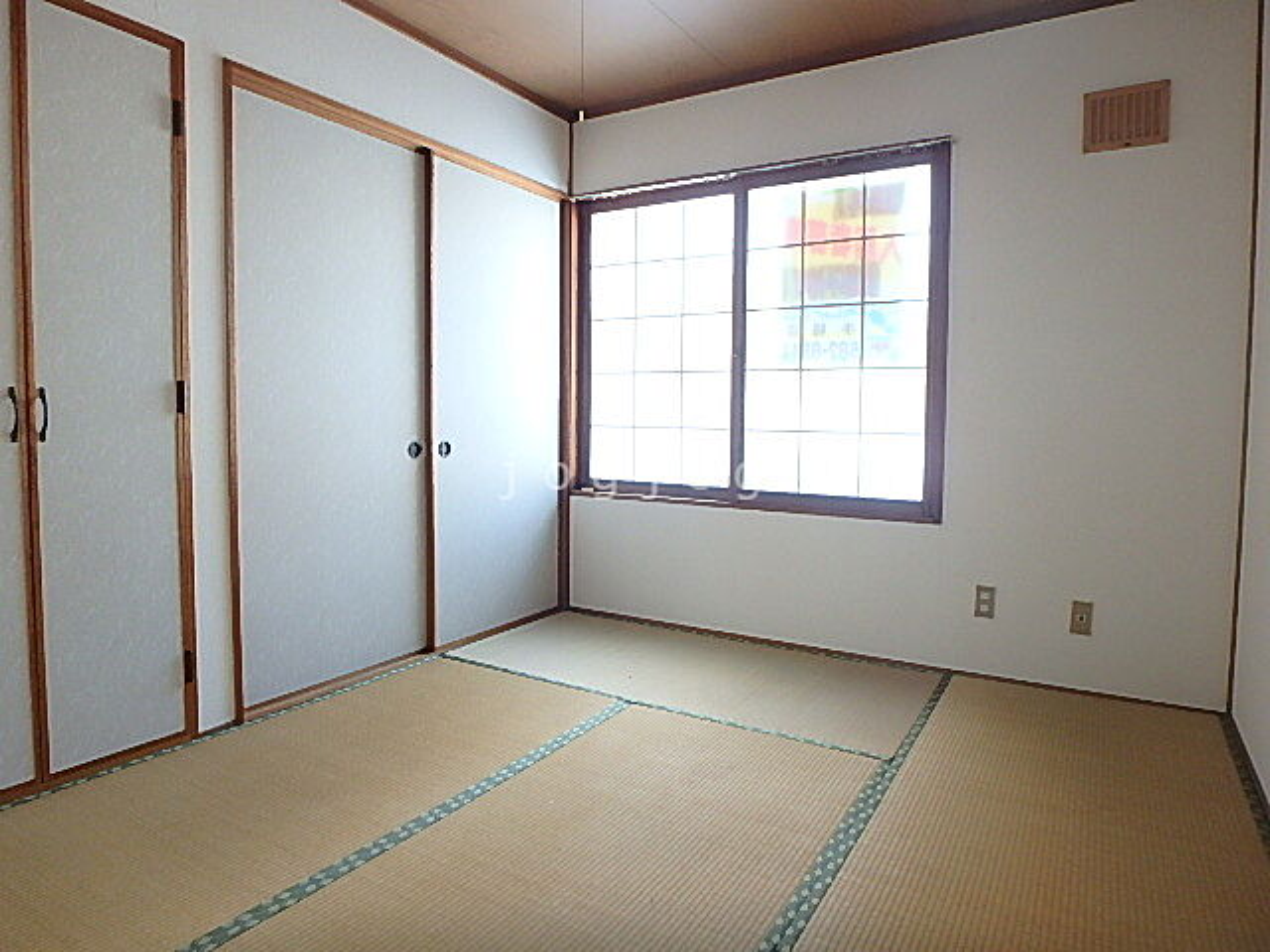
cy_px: 476
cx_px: 635
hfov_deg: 79.0
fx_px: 770
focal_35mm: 21
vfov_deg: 63.4
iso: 200
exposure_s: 1/30
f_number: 3.5
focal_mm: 3.7
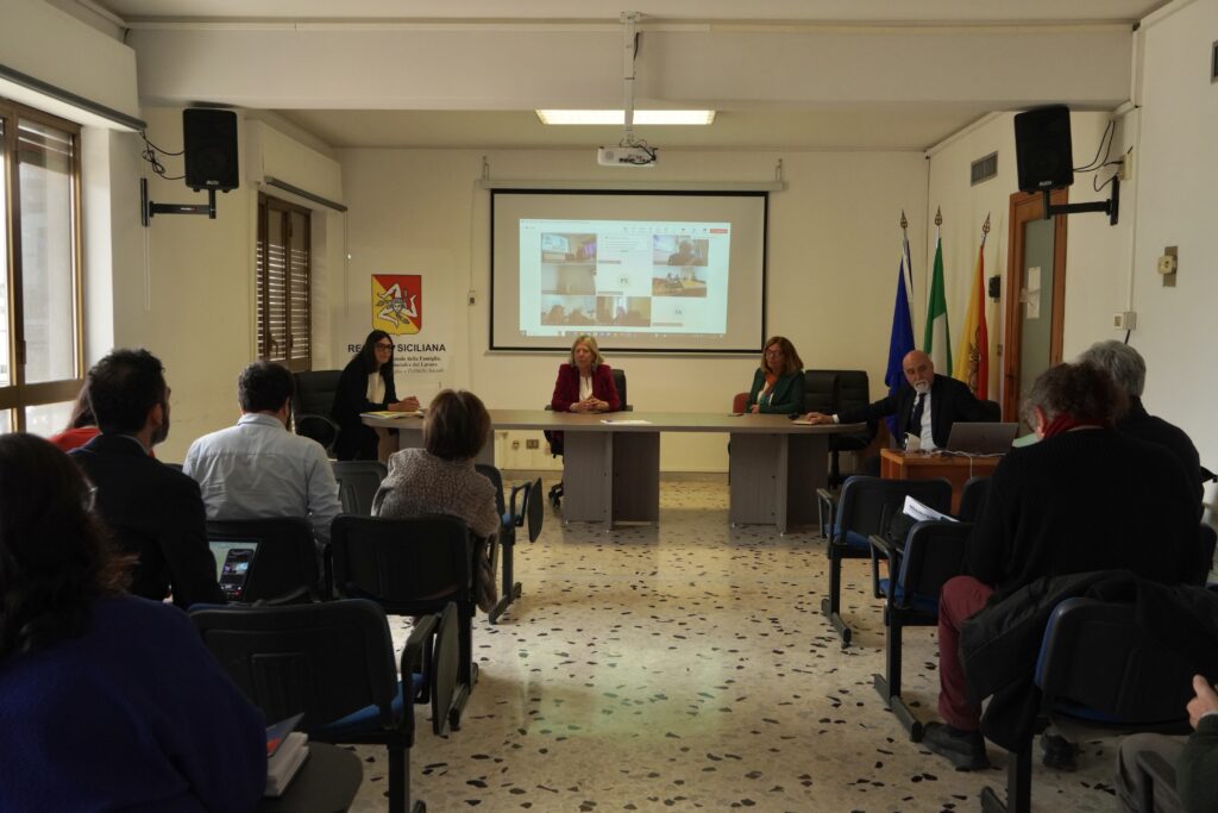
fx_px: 1117
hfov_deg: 57.2
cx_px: 609
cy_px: 406
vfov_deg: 40.0
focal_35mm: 33
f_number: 6.3
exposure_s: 1/100
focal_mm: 22
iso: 1000
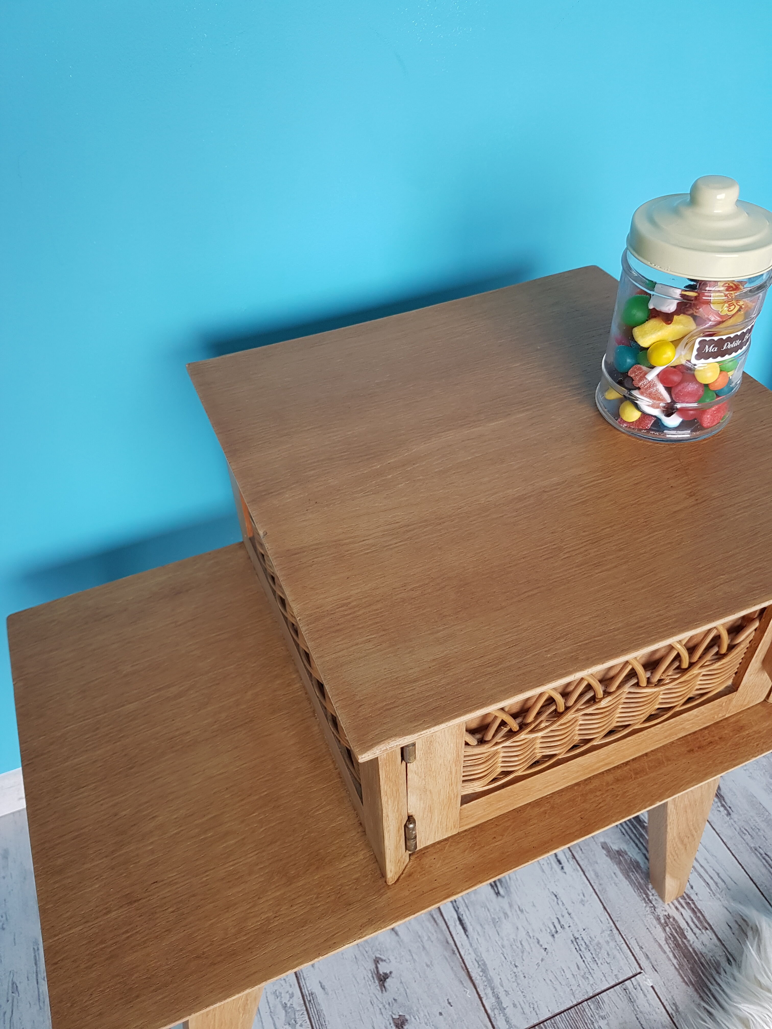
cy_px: 514
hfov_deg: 53.1
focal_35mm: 26
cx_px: 386
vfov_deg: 67.3
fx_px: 773
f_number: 1.7
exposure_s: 1/50
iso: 80
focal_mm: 4.2
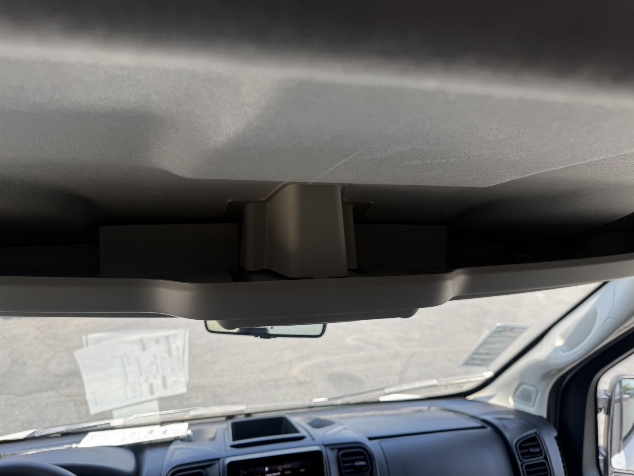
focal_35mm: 24
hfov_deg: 71.6
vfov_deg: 56.8
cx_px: 317
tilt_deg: -4.3
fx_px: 440
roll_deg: -1.8
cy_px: 238
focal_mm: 6.76
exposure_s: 1/553
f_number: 1.78
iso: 80
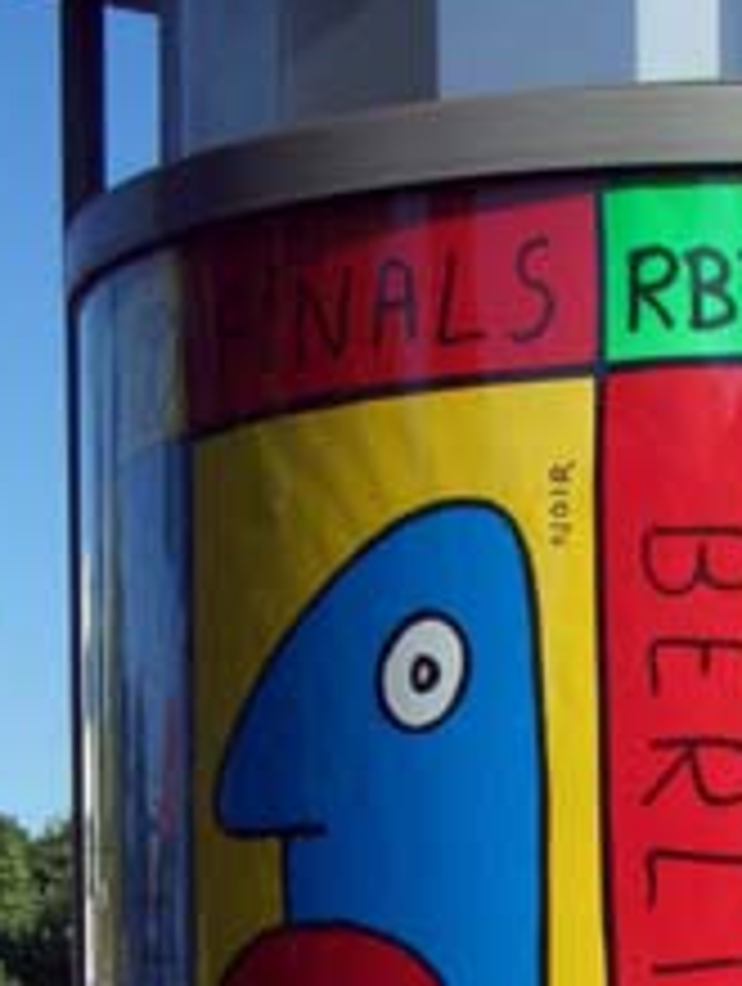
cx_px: 506
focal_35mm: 123
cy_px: 1144
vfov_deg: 15.5
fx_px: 3505
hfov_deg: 12.1
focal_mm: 8.2
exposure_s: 1/500
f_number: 5
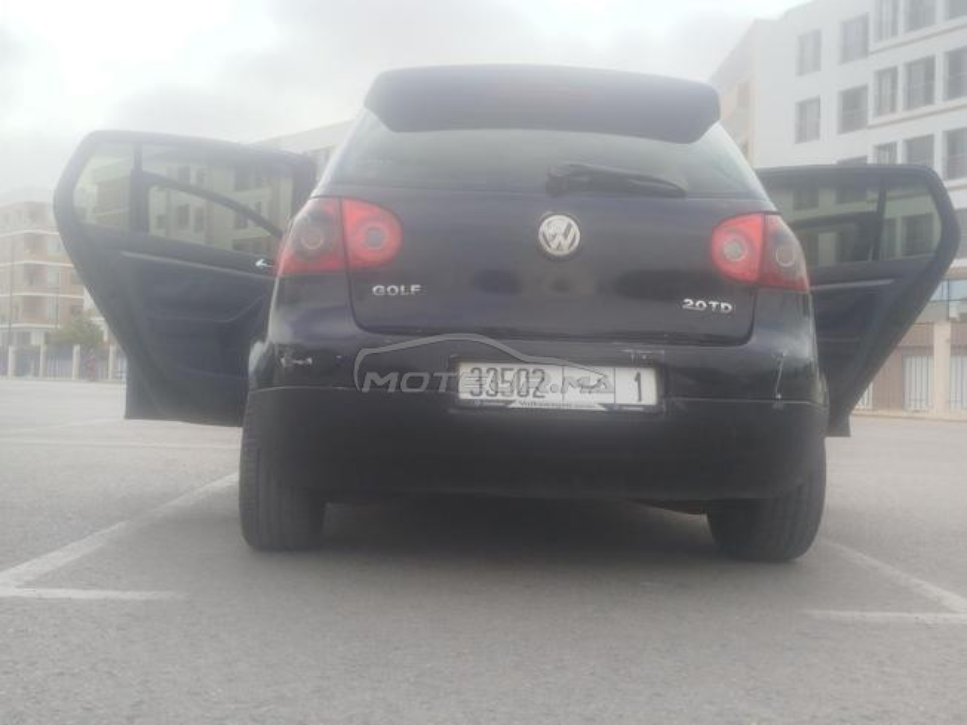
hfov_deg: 51.4
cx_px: 484
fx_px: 1006
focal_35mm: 36
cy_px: 362
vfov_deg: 39.7
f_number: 1.7
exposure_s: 1/1095
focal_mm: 5.31
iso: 50
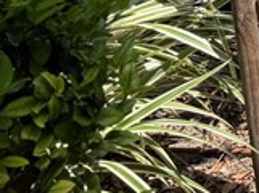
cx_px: 655
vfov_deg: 8.0
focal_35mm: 153
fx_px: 1142
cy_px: -420
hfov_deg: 10.7
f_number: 1.78
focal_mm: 6.76
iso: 80
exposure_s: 1/2370
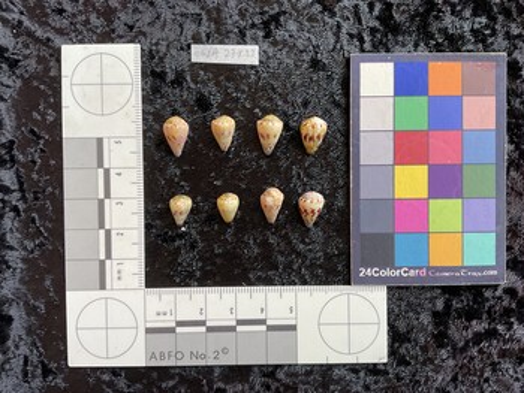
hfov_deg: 61.6
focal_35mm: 29
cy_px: 196
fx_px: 439
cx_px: 262
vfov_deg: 48.3
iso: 50
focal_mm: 3
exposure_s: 1/120
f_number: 1.8
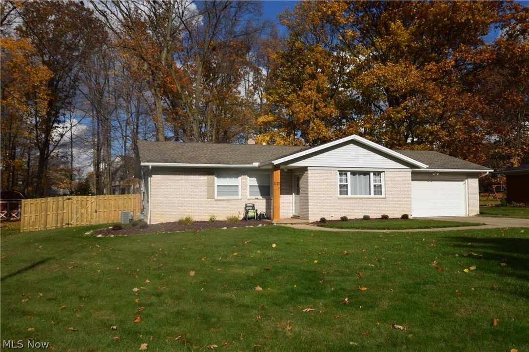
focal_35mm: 30
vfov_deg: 43.6
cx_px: 264
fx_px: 441
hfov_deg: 61.9
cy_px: 176
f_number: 13
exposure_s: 1/200
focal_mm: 20
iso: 100
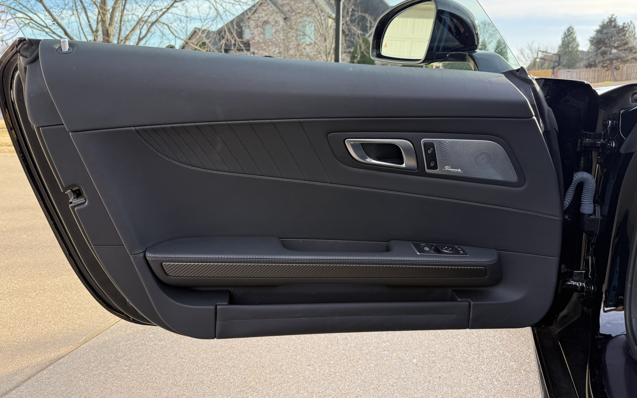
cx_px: 315
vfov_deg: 47.3
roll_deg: -0.1
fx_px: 451
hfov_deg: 70.4
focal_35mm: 26
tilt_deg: -10.4
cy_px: 161
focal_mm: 6.76
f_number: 1.78
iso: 100
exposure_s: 1/742
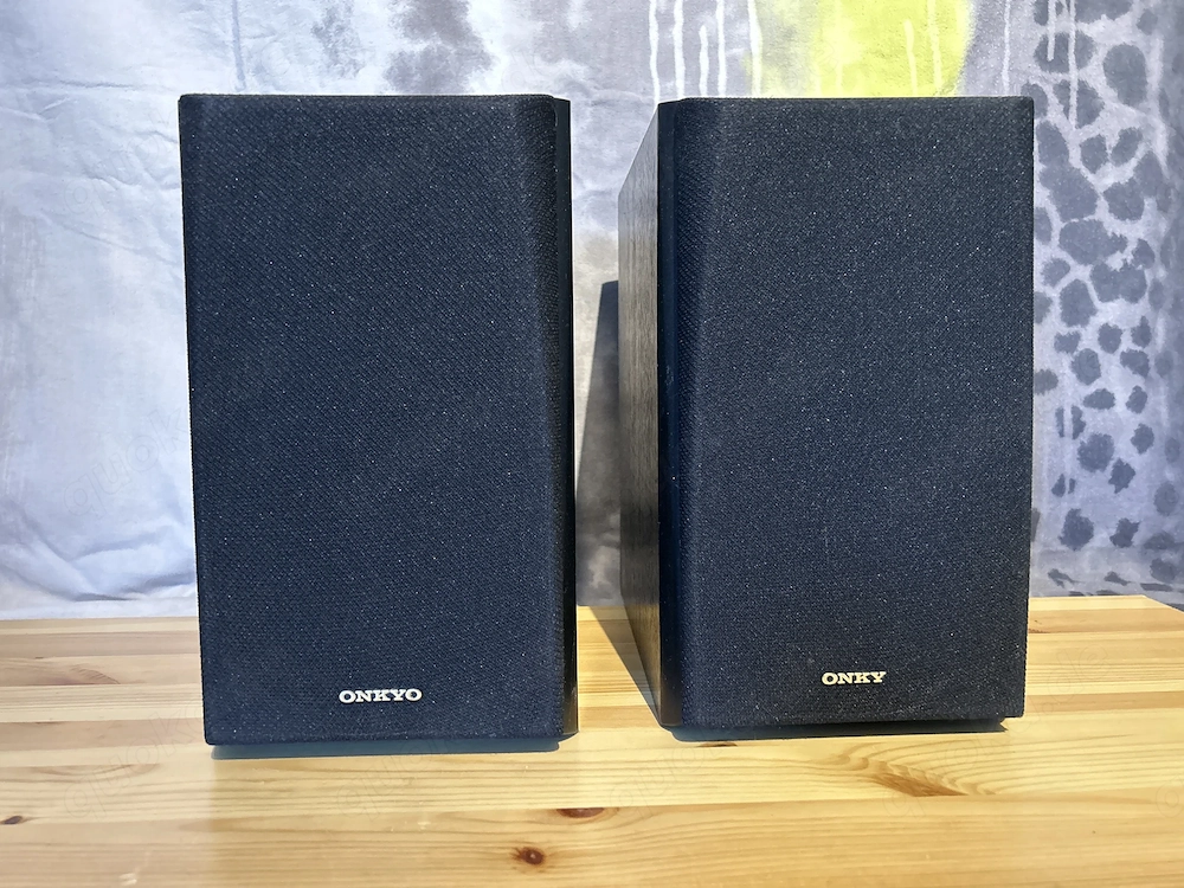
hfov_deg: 67.3
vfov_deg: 53.1
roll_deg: +0.7
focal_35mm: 26
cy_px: 444
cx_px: 592
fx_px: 889
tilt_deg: -6.5
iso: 400
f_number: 1.5
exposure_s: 1/33
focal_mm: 5.7
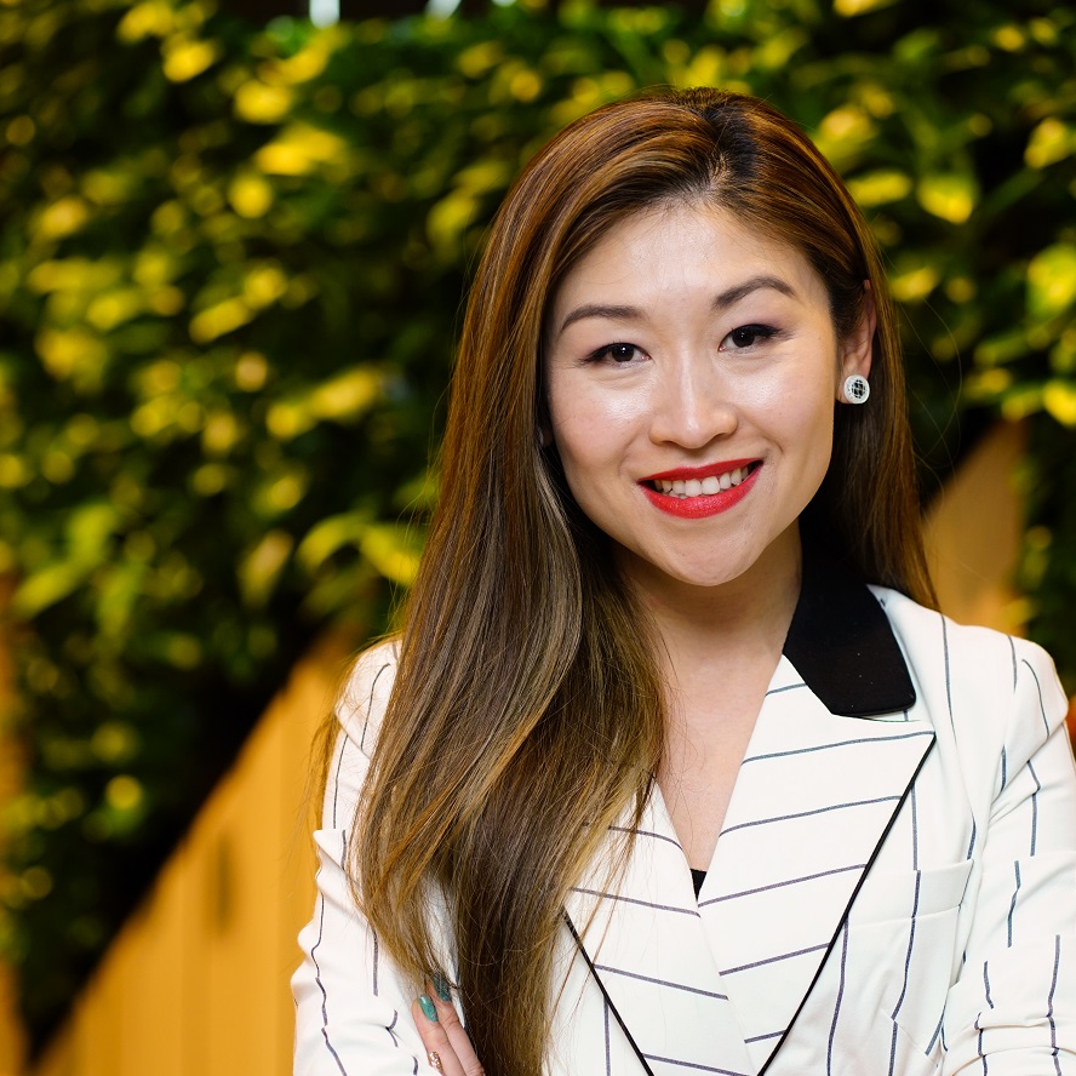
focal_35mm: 122
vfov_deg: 14.3
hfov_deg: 14.3
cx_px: 597
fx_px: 4290
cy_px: 685
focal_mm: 85
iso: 800
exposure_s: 1/200
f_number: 2.8
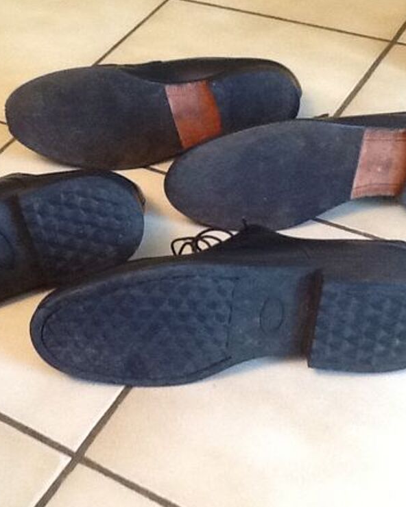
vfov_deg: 32.5
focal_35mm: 58
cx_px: 183
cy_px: 254
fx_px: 871
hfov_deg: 26.2
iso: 250
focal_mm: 2.03
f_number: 2.4
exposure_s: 1/30
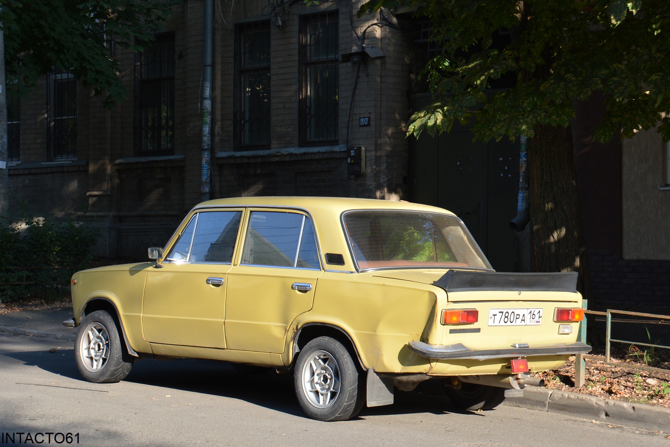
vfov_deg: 17.5
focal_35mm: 78
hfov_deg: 26.0
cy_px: 224
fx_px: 1452
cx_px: 335
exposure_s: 1/160
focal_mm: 52
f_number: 6.3
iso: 200
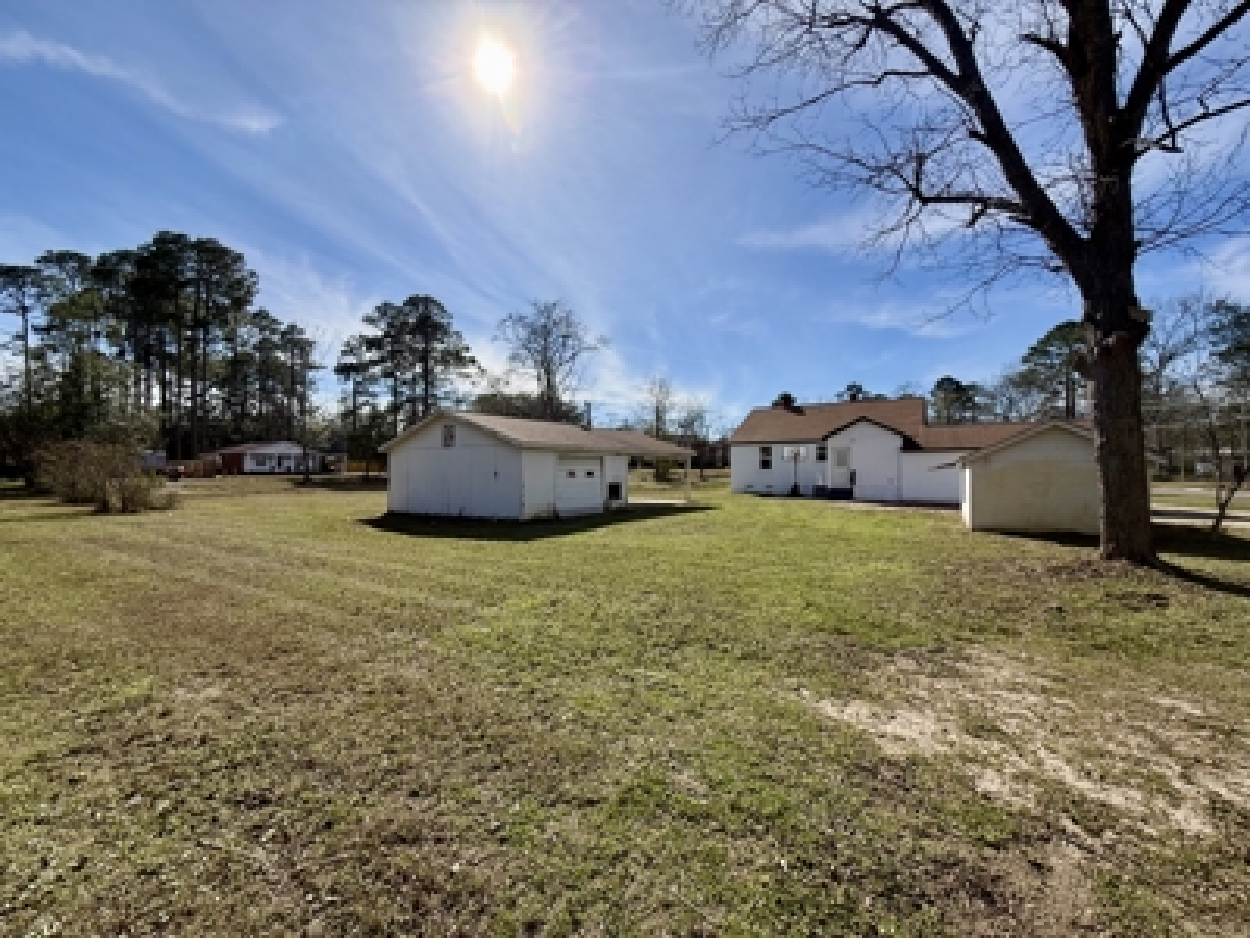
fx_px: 506
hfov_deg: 102.1
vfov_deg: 85.7
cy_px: 469
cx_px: 625
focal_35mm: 14
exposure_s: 1/3125
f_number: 2.2
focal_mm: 2.22
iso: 50
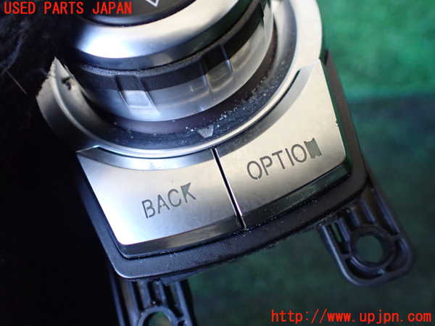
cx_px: 218
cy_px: 163
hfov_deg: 60.0
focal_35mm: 30
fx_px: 377
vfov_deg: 46.8
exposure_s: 1/125
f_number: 2.3
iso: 800
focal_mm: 5.4
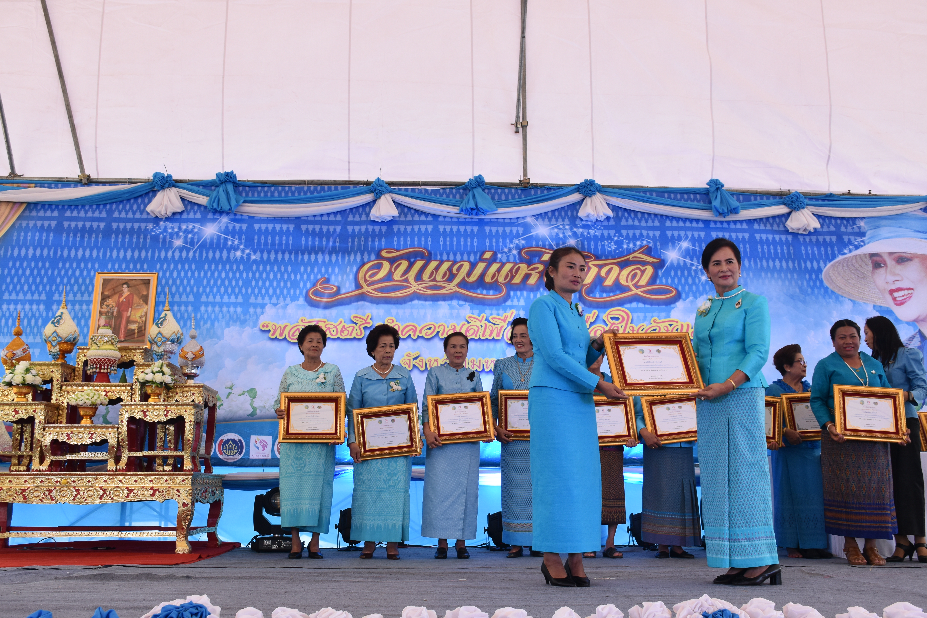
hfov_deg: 53.8
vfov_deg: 37.3
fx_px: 914
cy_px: 316
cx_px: 469
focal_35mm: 36
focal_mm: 23
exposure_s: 1/200
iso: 400
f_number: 8
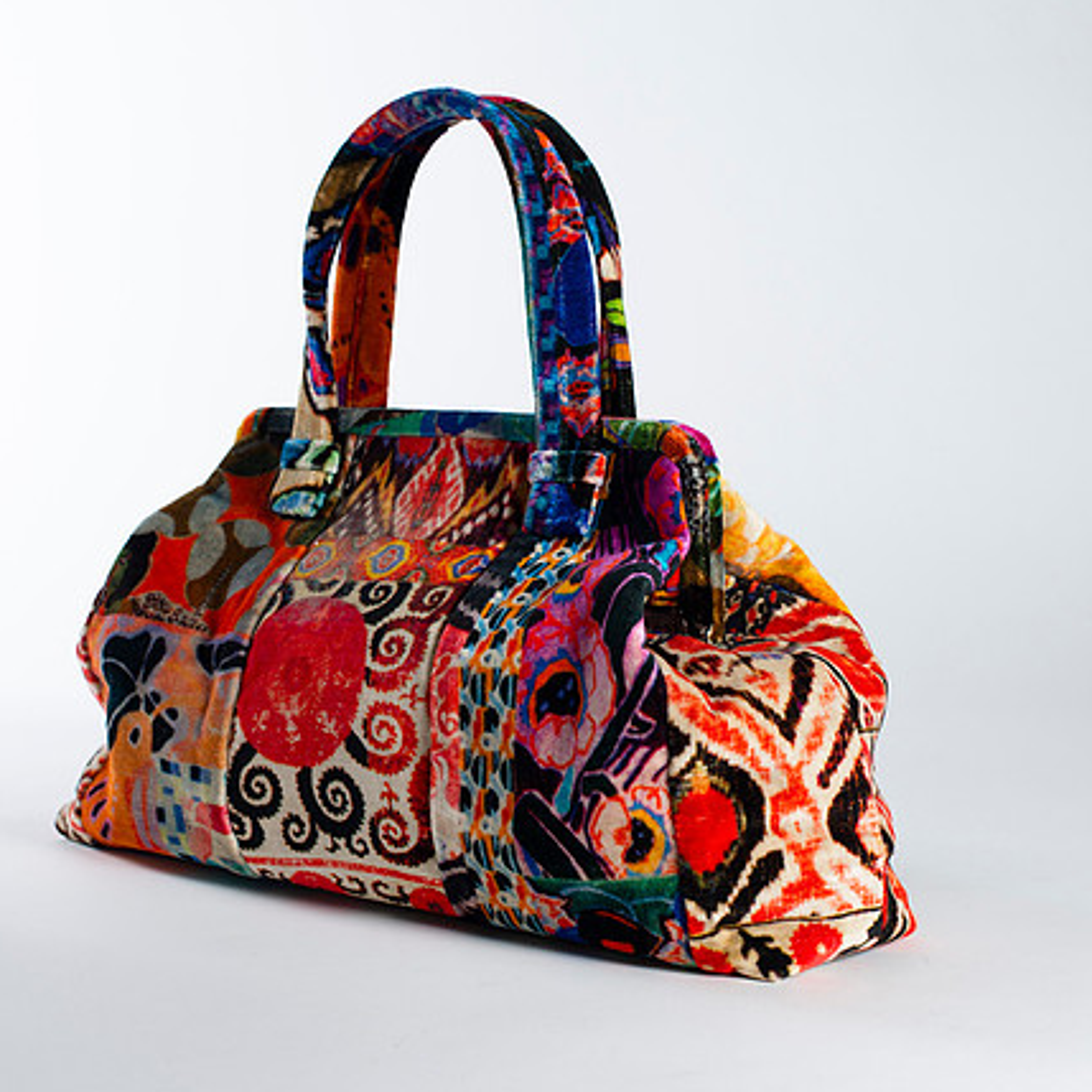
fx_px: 2534
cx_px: 540
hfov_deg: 24.3
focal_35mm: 71
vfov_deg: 24.3
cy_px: 536
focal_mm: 50
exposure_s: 1/200
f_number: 7.1
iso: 200
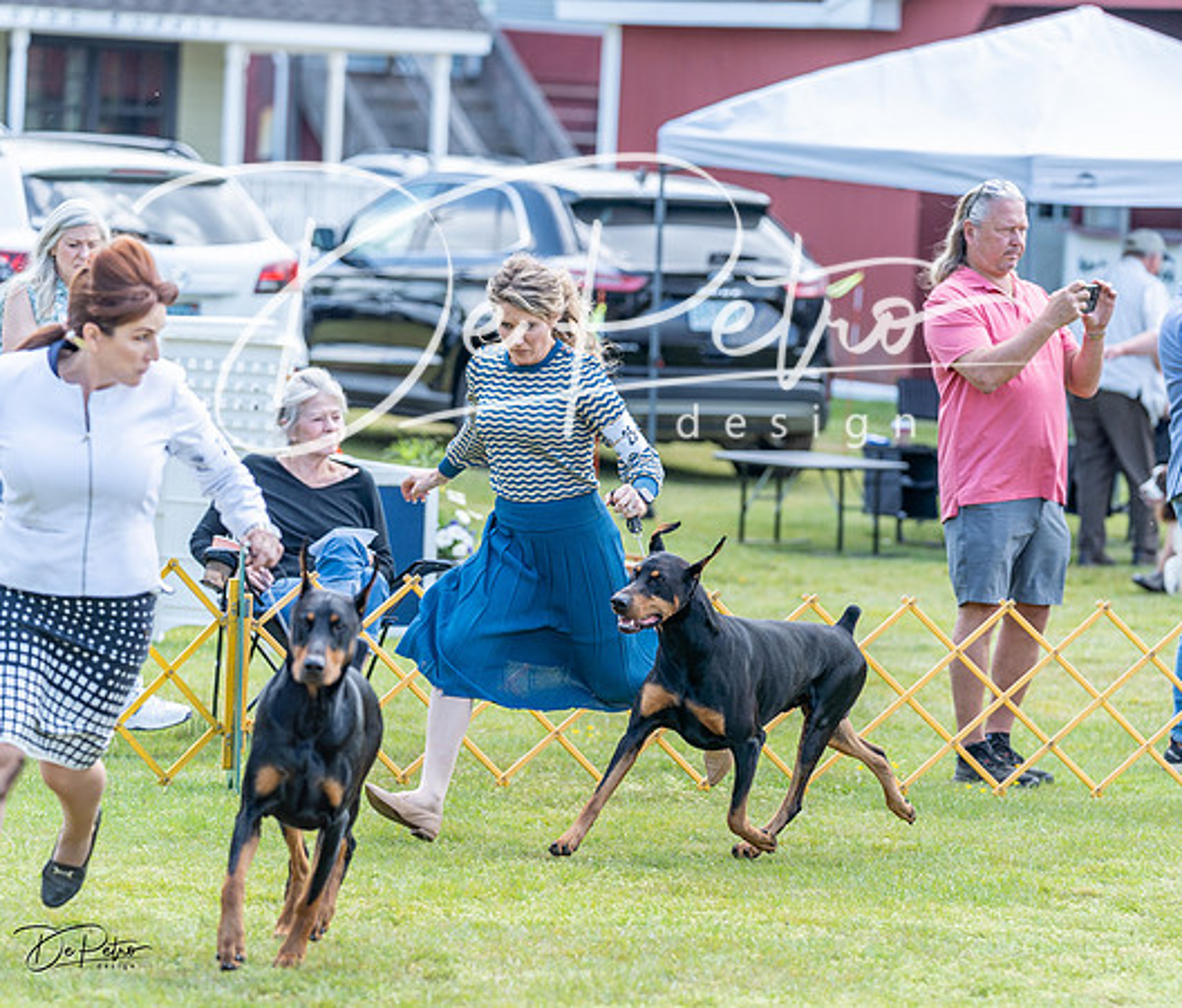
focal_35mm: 204
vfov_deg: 7.9
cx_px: 702
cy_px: 515
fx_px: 7333
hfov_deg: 9.2
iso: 125
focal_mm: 147
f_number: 3.2
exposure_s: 1/500
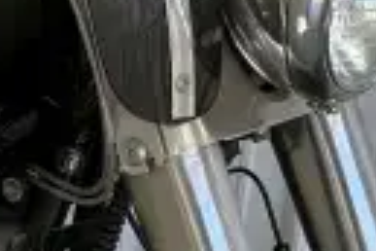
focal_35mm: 186
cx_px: -184
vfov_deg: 7.3
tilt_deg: -22.7
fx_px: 1943
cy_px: 271
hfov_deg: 10.7
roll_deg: -2.5
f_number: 1.78
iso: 64
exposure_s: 1/204
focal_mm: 6.86
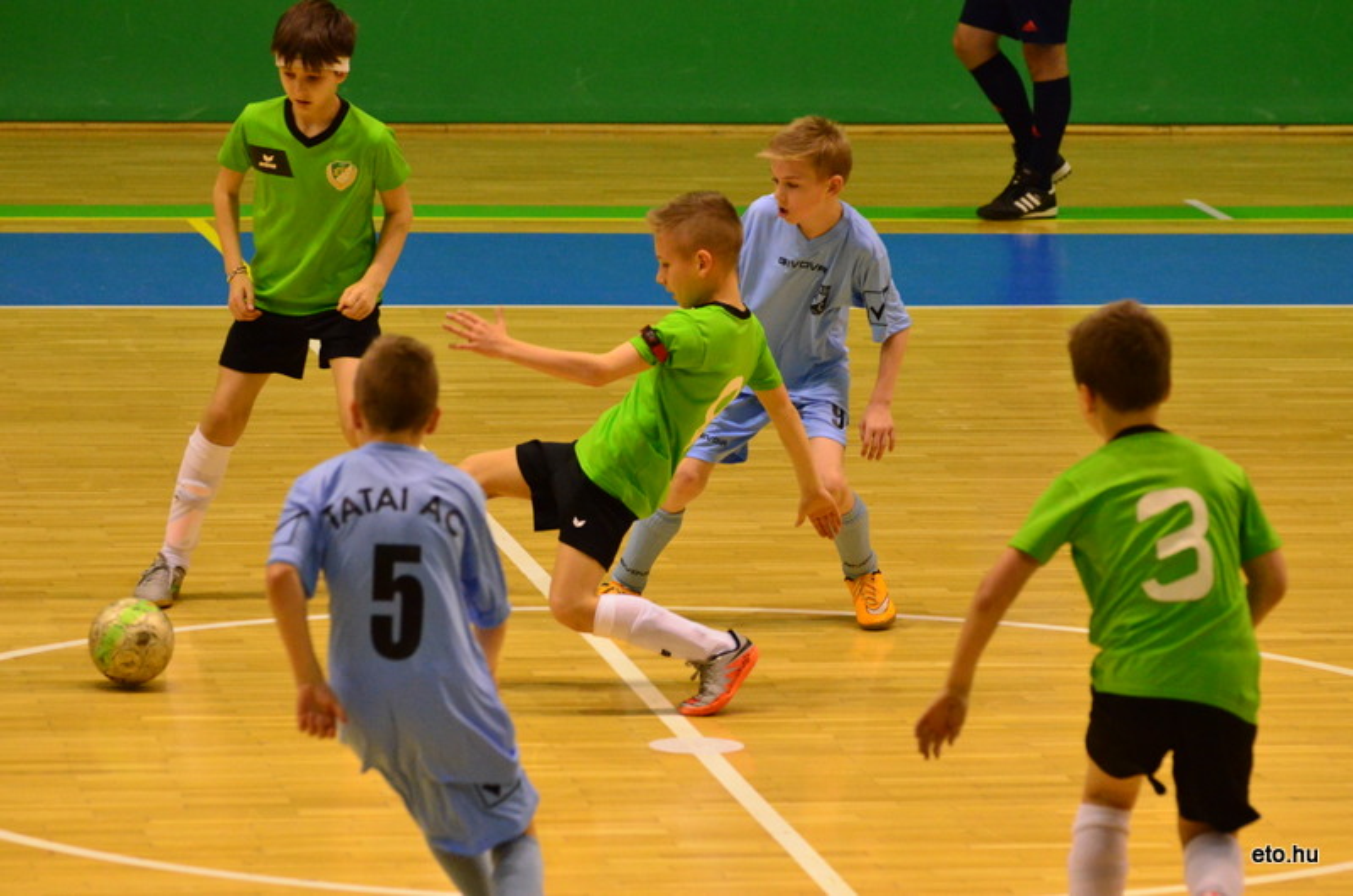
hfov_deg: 10.2
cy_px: 448
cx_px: 676
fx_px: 7595
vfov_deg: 6.8
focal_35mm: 202
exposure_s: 1/500
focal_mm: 135
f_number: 4.8
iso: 4000
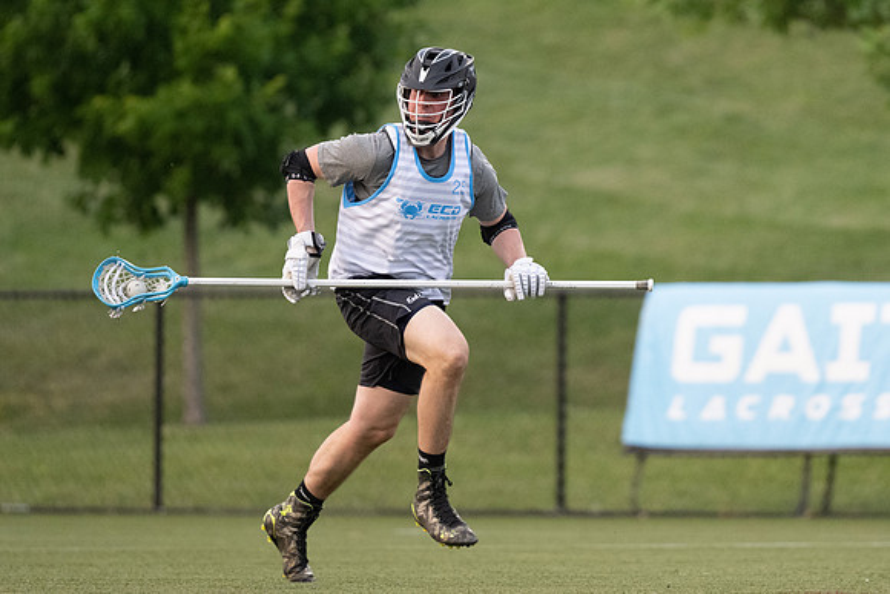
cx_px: 590
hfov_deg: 3.1
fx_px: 16632
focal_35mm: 673
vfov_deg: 2.0
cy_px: 220
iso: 4500
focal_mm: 500
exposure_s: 1/1000
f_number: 5.6
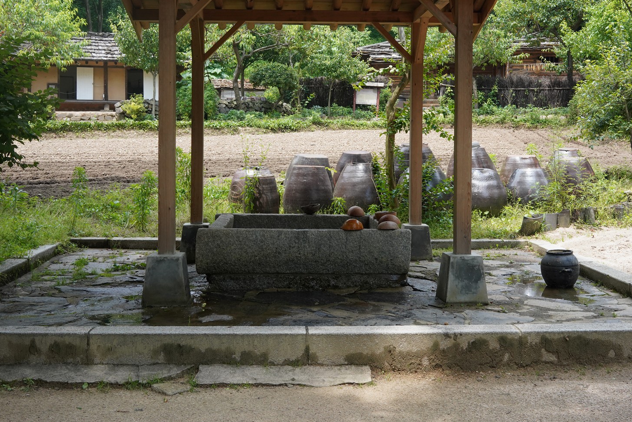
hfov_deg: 41.1
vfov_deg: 27.9
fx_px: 843
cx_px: 337
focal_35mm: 48
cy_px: 138
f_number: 11
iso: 800
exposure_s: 1/200
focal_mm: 35
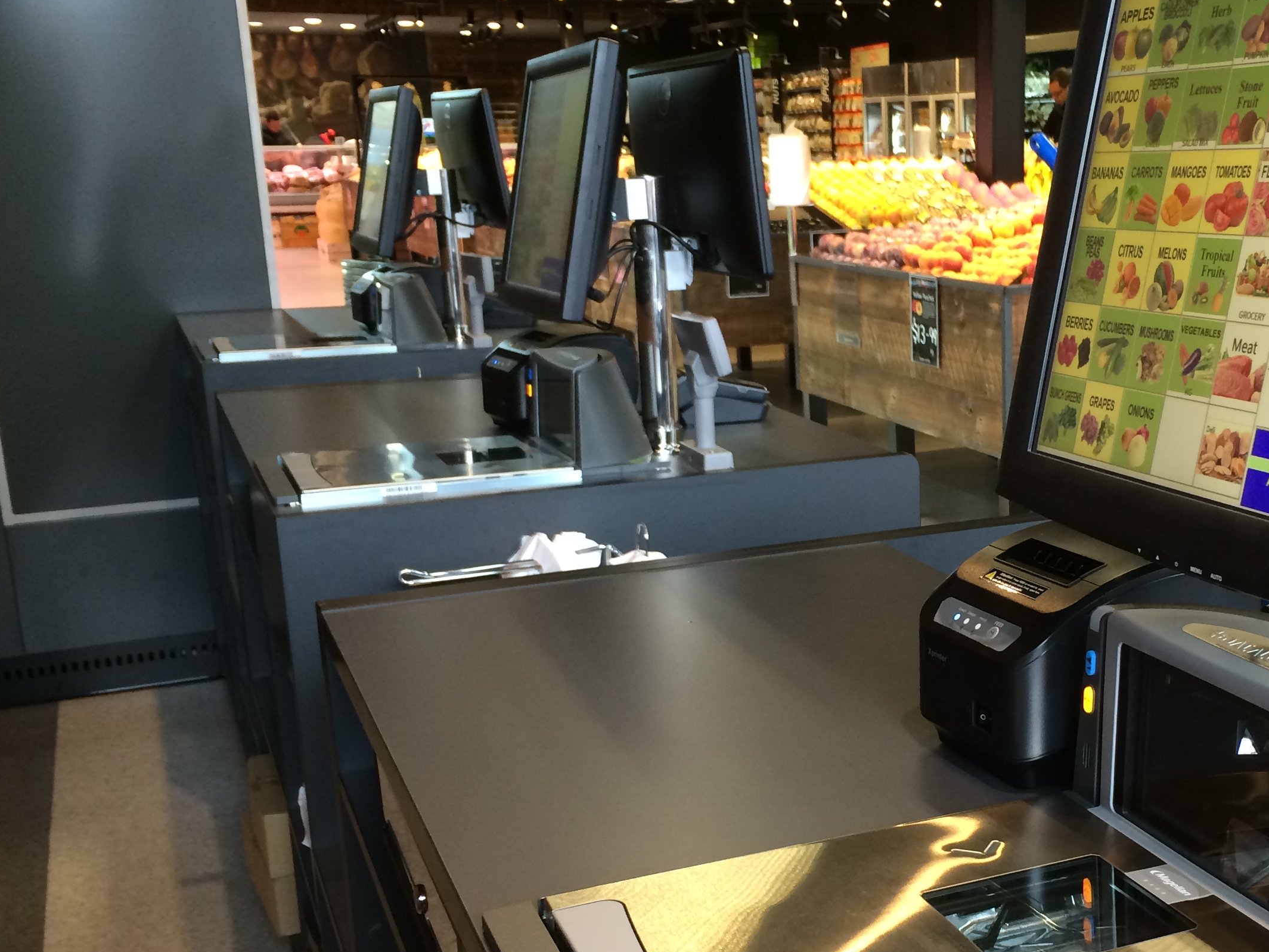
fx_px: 1686
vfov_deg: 31.4
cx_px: 922
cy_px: 569
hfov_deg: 40.3
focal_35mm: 46
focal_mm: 4.12
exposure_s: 1/30
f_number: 2.2
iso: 100
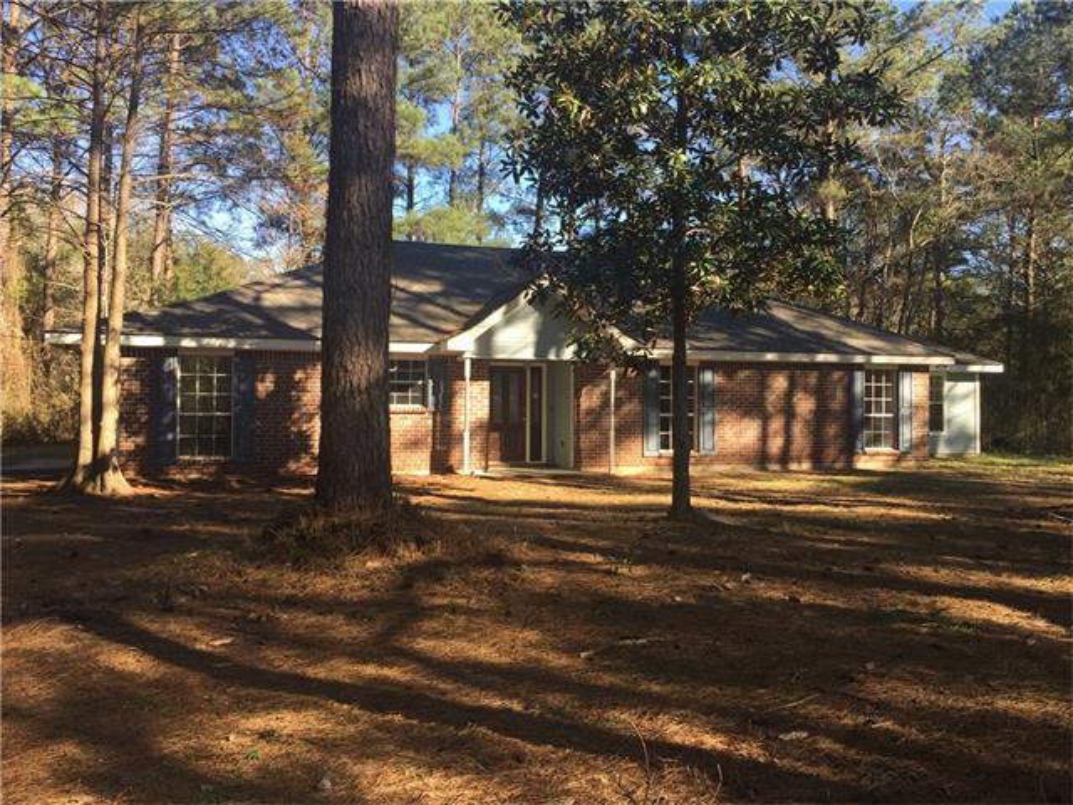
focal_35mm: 29
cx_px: 536
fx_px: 899
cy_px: 402
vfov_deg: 48.2
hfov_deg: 61.7
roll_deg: -0.9
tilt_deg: +0.3
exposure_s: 1/416
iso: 32
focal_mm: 4.15
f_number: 2.2
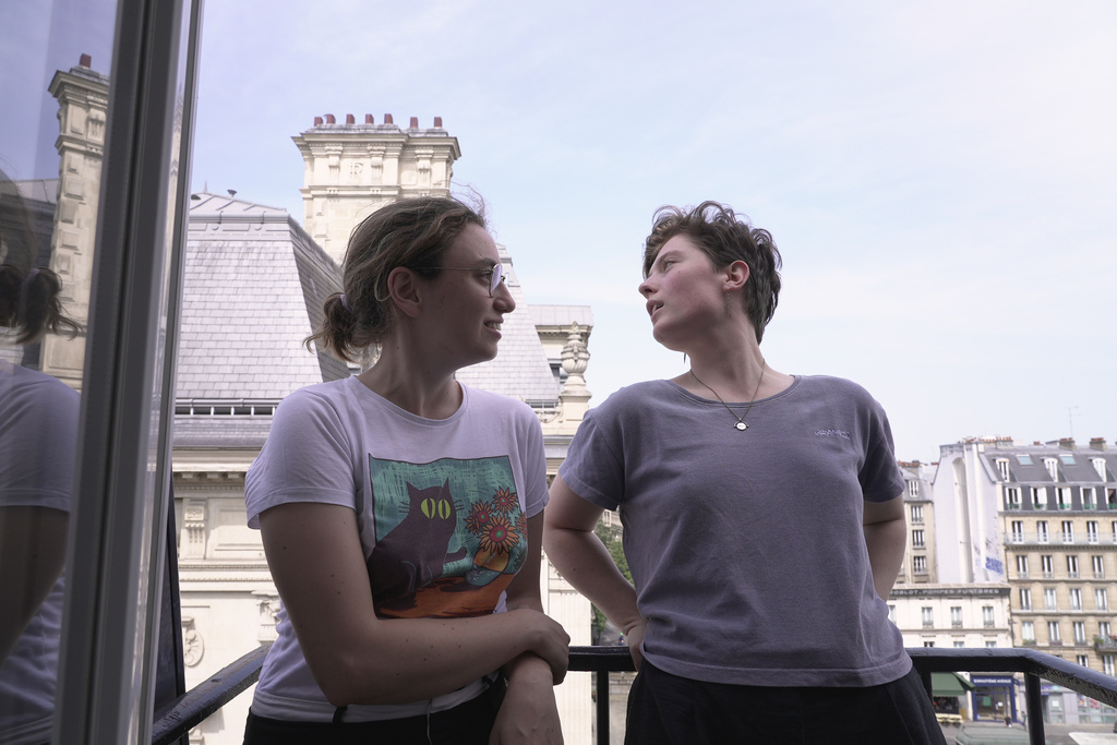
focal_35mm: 24
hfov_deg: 73.7
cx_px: 558
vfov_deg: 53.1
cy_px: 372
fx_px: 745
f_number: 10
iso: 125
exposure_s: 1/160
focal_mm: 24
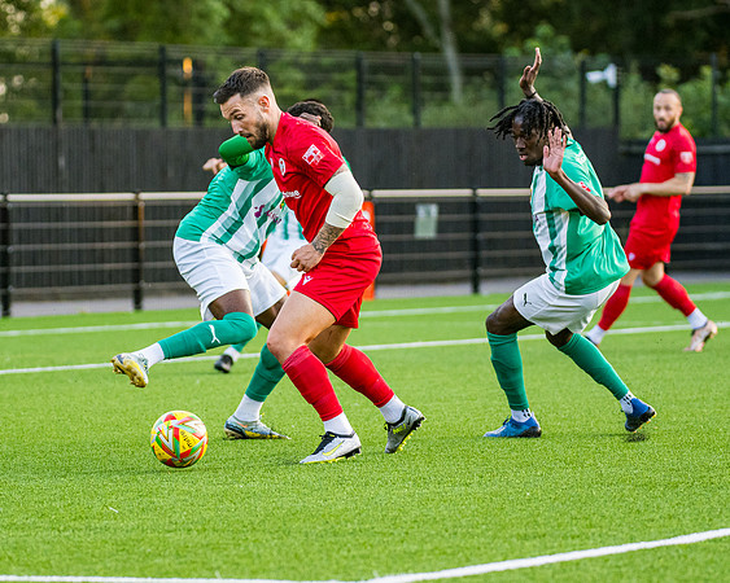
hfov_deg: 7.2
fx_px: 5795
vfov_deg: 5.8
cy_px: 288
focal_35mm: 268
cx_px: 307
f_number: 2.8
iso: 1250
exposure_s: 1/1000
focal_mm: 145
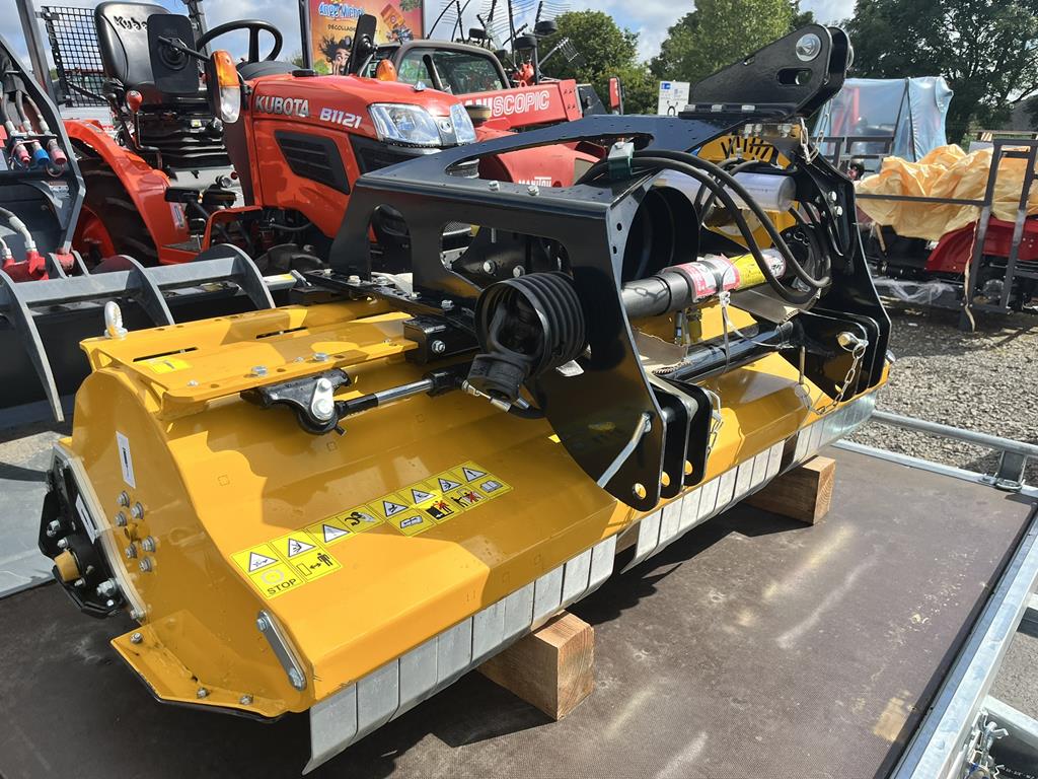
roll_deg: -1.1
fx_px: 780
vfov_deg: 53.1
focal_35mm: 26
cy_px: 390
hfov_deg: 67.3
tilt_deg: -19.1
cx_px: 519
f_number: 1.6
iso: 50
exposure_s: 1/2632
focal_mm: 5.1
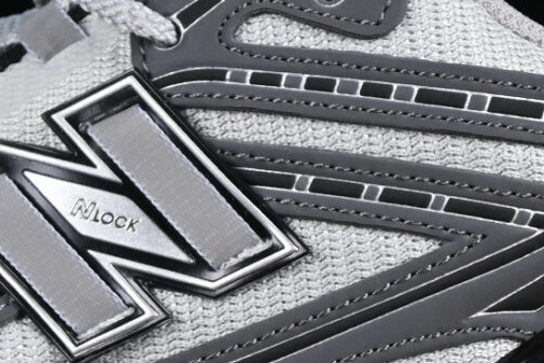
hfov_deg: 5.4
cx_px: 114
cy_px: 141
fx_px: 5744
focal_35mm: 380
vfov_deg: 3.6
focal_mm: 50
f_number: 6.3
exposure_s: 1/60
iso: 160
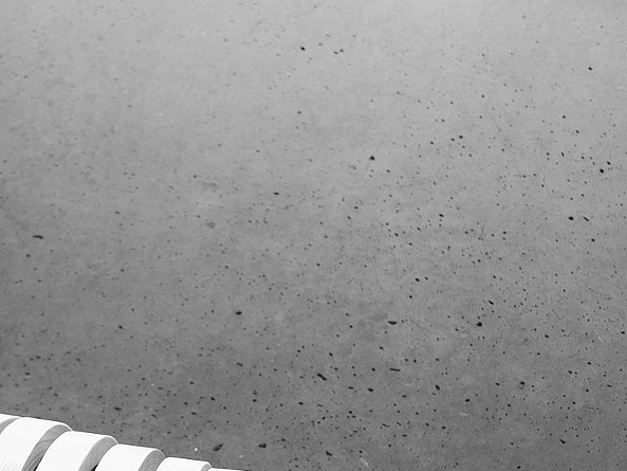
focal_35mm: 70
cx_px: 40
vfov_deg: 20.2
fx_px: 1268
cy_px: 502
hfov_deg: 26.6
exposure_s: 1/100
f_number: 2
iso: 200
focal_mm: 18
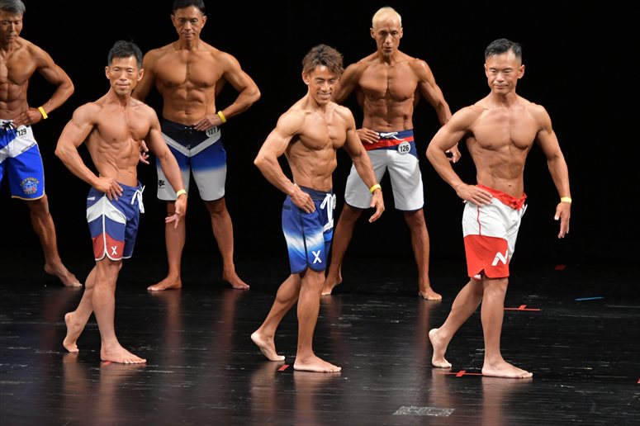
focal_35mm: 270
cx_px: 320
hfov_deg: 7.6
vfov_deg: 5.1
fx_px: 4798
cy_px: 213
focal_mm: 180
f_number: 5.6
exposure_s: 1/400
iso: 3200
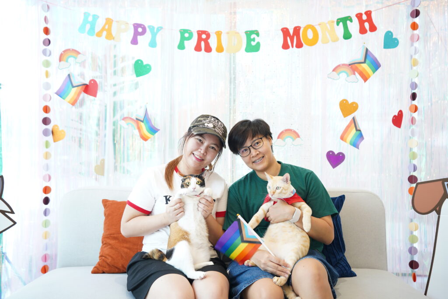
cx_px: 224
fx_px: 436
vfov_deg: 37.9
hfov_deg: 54.4
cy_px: 150
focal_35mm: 35
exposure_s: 1/30
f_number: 2.8
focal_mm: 35
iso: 100
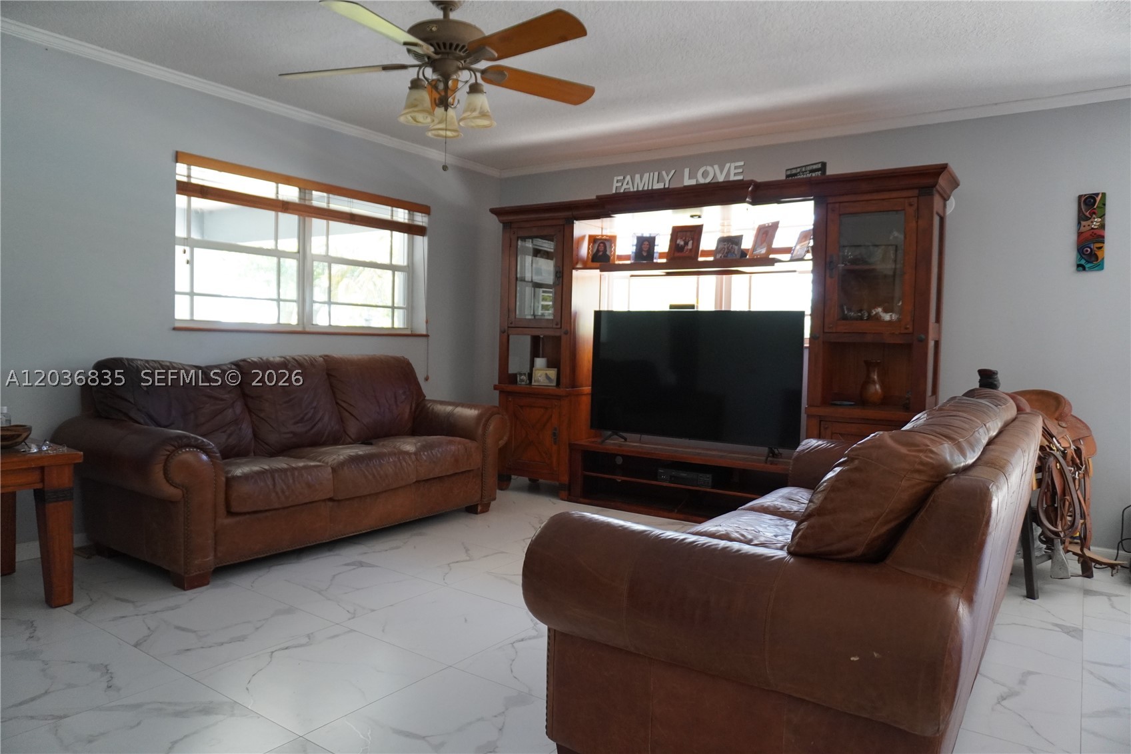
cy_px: 377
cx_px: 566
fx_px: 754
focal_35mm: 24
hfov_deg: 73.7
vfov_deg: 53.1
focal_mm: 16
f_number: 3.5
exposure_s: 1/160
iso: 1600
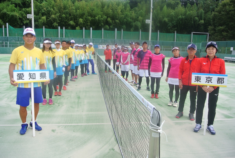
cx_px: 118
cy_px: 79
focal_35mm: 27
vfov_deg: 48.0
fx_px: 176
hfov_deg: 67.3
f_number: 4.5
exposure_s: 1/400
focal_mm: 10
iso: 100
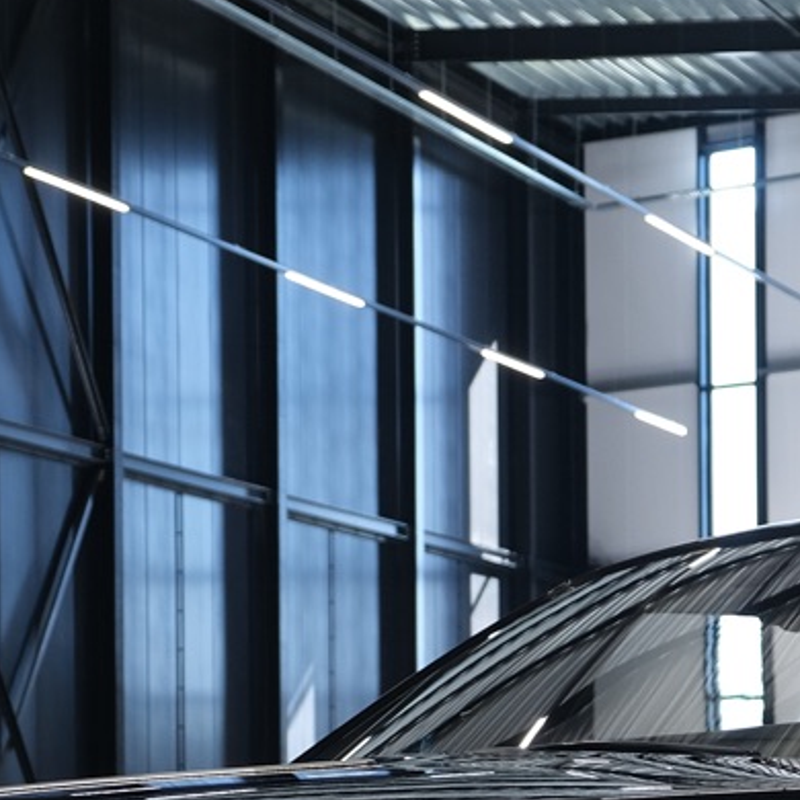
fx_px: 4523
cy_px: 1044
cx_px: 661
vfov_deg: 9.9
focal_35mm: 173
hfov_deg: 10.1
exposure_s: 1/26
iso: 500
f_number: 3.6
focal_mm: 32.9
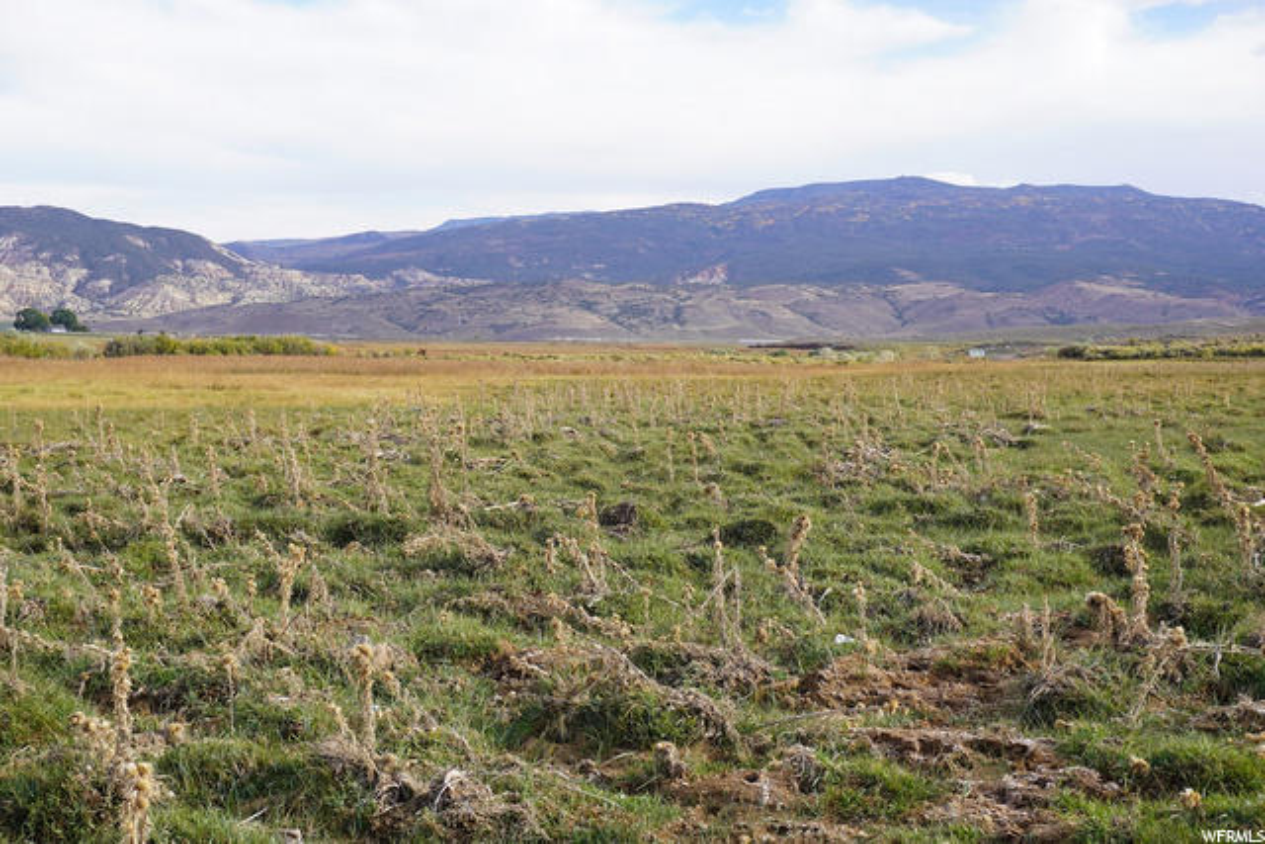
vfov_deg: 28.1
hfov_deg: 41.1
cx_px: 632
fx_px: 1687
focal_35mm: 48
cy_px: 422
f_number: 8
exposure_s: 1/100
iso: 100
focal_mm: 32
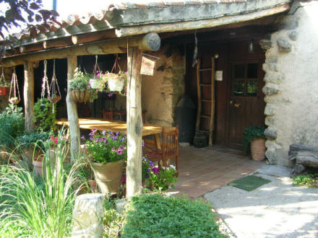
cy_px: 119
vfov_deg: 40.7
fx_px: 322
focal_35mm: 35
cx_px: 159
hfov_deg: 52.6
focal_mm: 5.8
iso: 50
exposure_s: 1/52
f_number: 2.8
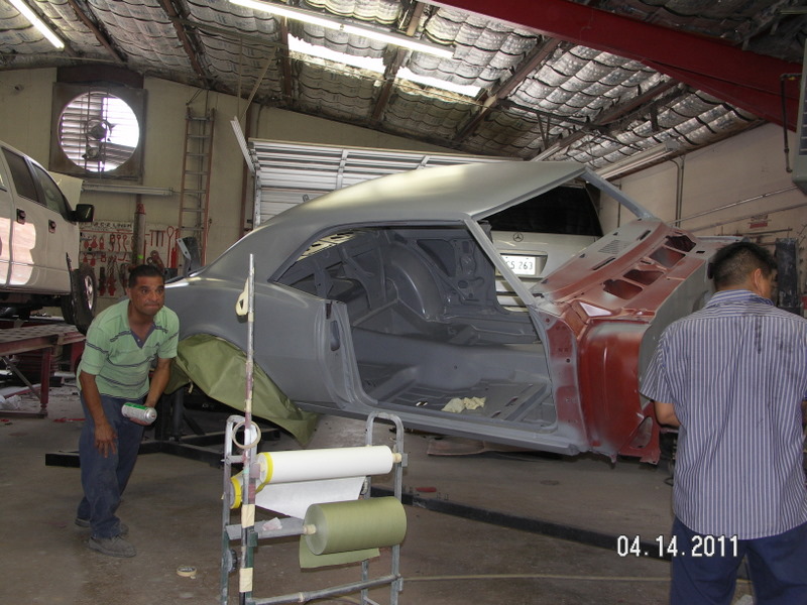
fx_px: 816
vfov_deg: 40.7
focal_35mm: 35
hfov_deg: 52.6
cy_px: 302
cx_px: 404
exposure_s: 1/50
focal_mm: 9.1
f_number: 2.8
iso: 125
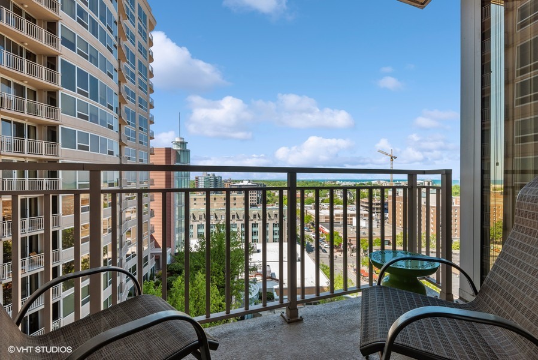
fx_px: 239
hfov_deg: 96.7
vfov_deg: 73.8
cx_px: 269
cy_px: 180
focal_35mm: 16
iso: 200
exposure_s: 1/80
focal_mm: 16
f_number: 9
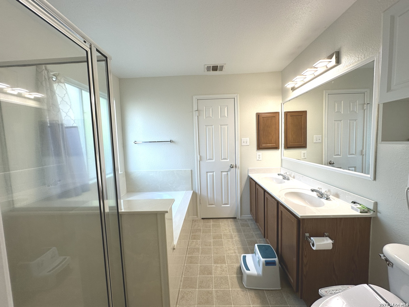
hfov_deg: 102.1
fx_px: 165
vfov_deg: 85.7
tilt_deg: -3.4
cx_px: 204
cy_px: 154
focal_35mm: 14
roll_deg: +1.6
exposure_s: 1/120
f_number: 2.2
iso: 100
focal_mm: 2.22
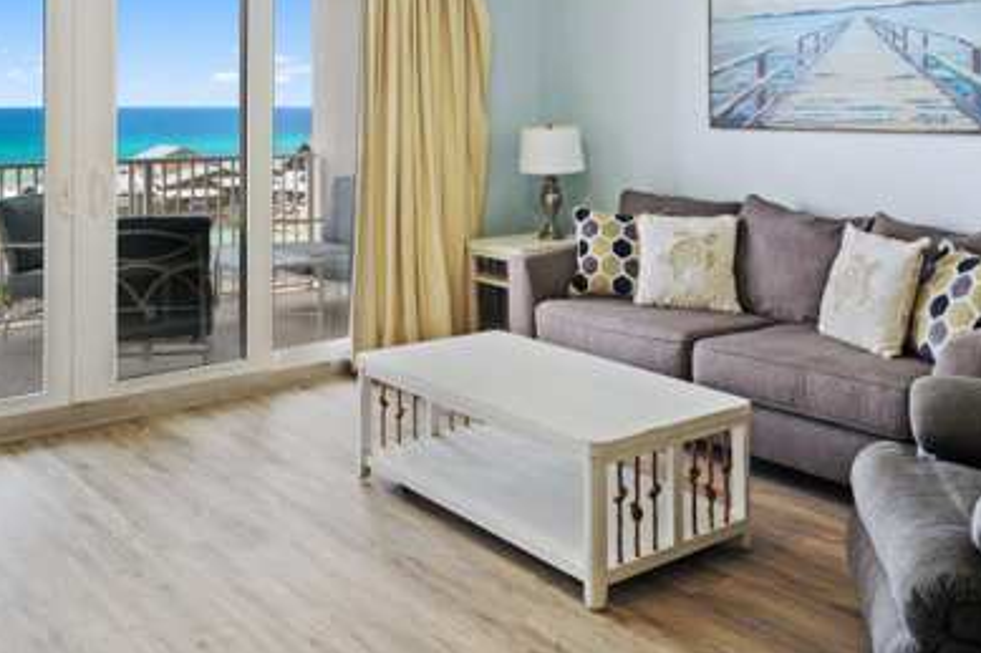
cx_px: 391
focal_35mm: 37
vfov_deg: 34.7
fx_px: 1008
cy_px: 118
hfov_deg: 51.6
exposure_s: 1/2
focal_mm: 18
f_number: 11
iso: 500
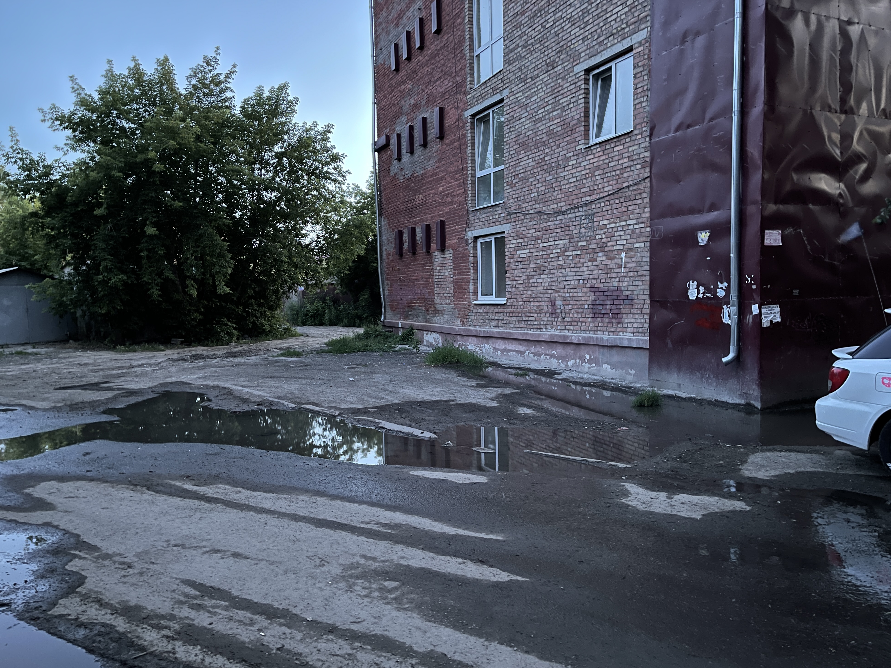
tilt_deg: -3.9
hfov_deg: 65.3
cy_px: 333
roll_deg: +1.2
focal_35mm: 27
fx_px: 695
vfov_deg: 51.4
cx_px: 446
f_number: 1.6
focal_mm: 5.1
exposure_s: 1/9
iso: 500
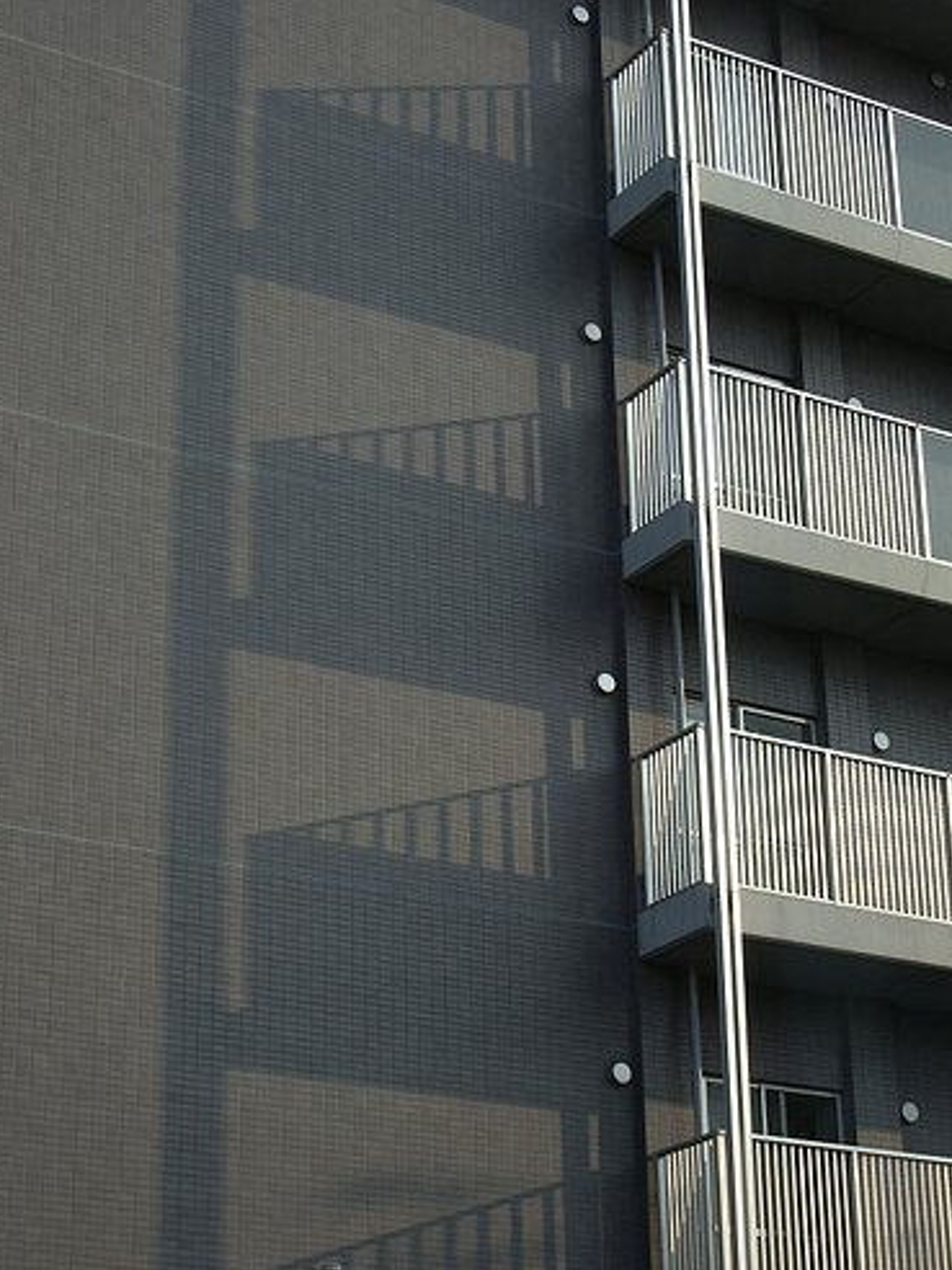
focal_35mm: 77
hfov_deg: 19.1
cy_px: 656
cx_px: 477
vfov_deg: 25.3
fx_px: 2824
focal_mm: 12.2
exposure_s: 1/125
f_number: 6.2
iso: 80
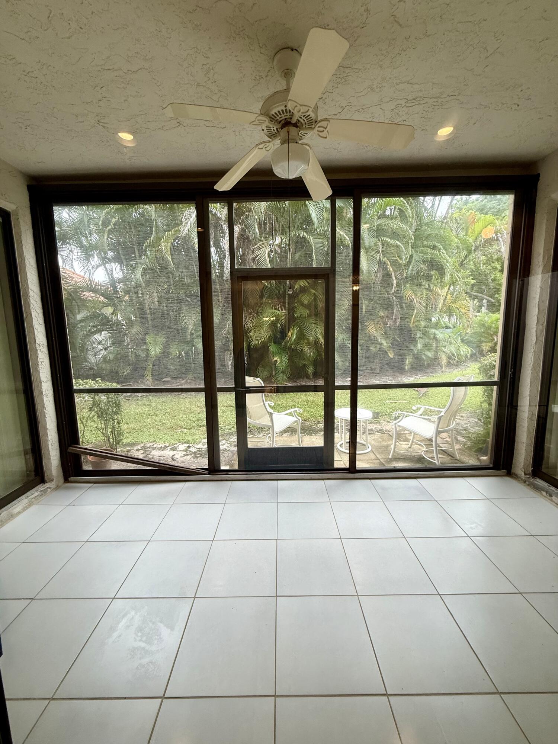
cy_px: 372
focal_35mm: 14
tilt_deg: -7.8
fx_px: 301
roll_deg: +1.7
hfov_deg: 85.7
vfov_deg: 102.1
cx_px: 279
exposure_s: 1/120
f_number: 2.2
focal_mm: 2.22
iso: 125
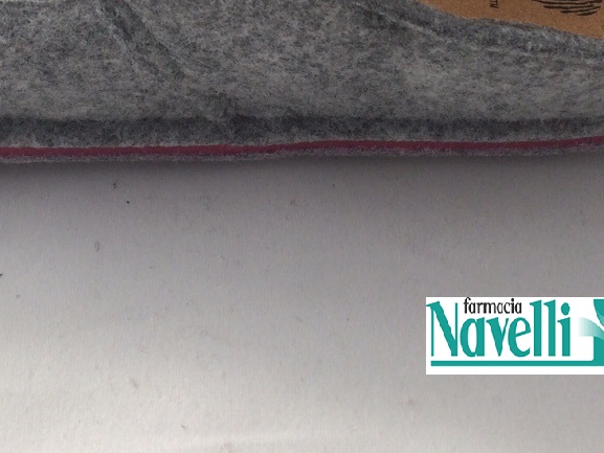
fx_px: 1431
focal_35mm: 82
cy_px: -97
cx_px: 77
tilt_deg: -51.9
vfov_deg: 17.2
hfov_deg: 23.3
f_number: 2.2
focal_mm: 4.15
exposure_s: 1/519
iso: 32
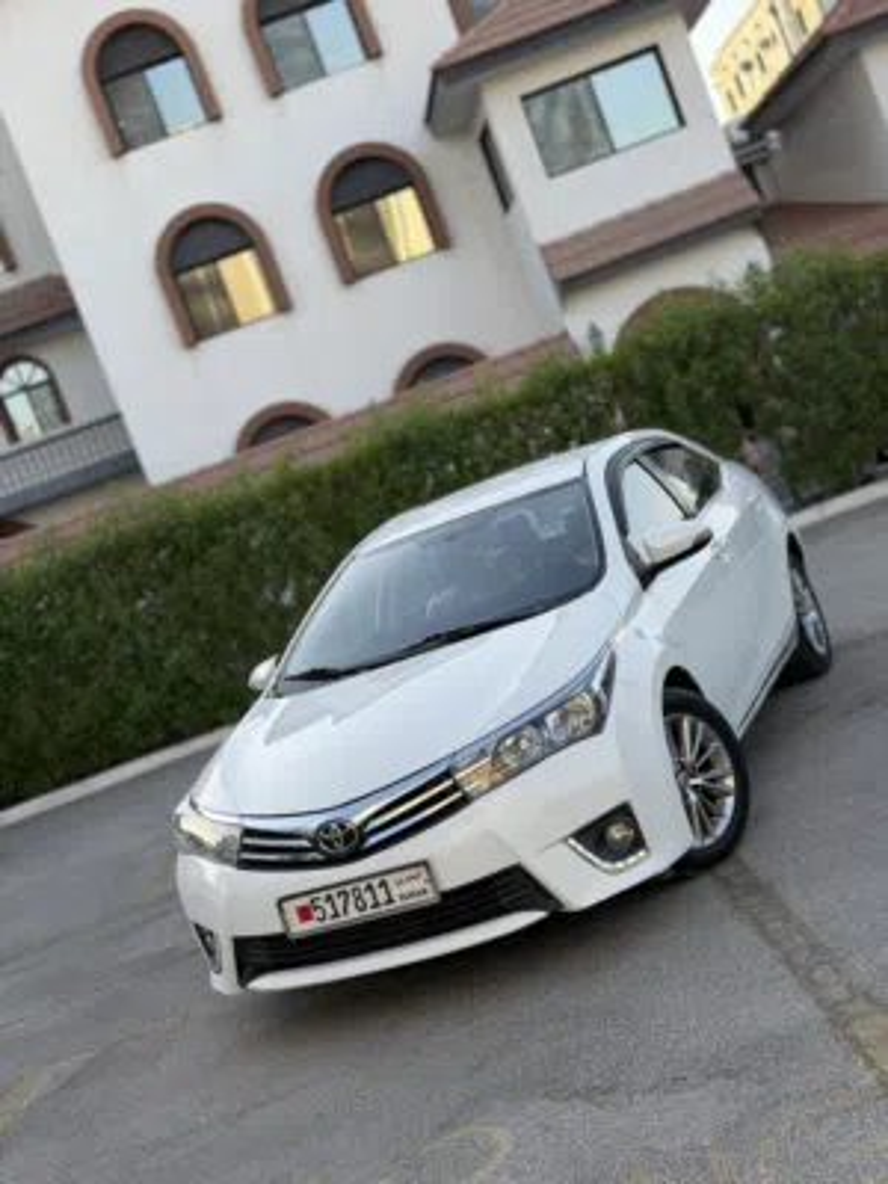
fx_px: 1642
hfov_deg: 30.3
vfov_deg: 39.7
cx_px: 444
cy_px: 592
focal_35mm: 48
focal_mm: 6.76
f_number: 1.78
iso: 64
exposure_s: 1/1000
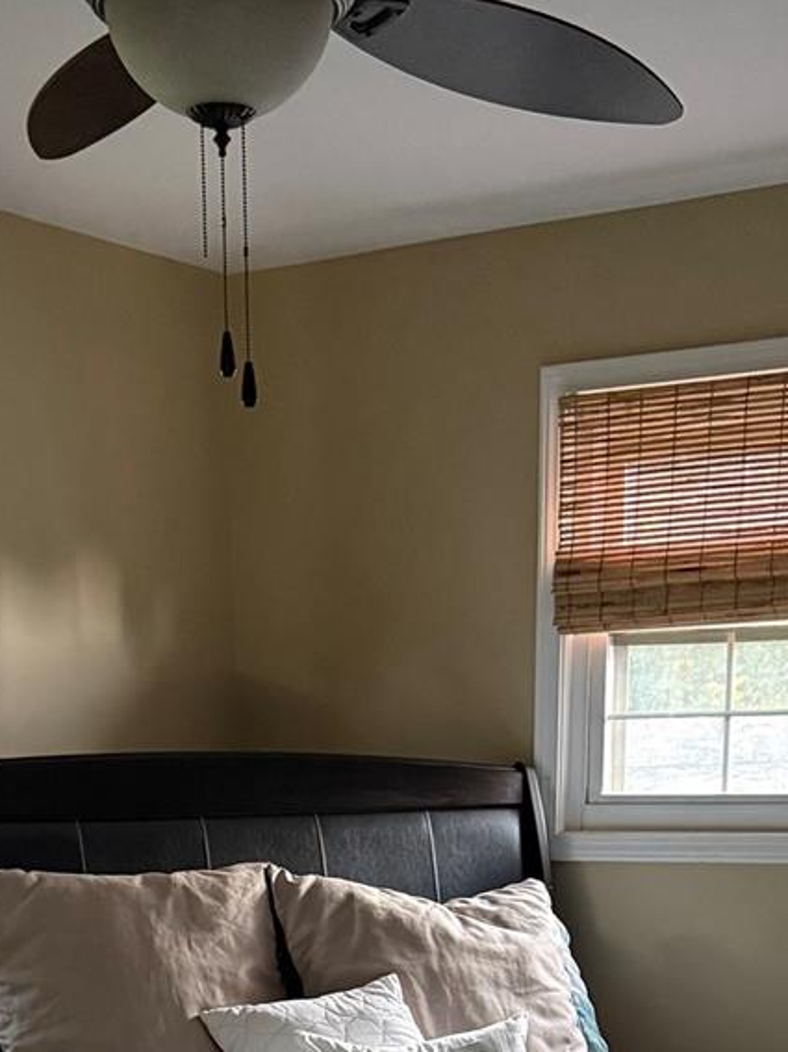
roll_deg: +0.4
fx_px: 1974
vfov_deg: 26.4
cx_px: 373
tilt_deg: -14.8
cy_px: 1275
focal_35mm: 65
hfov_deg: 22.6
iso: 1000
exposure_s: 1/30
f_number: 1.78
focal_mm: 6.76
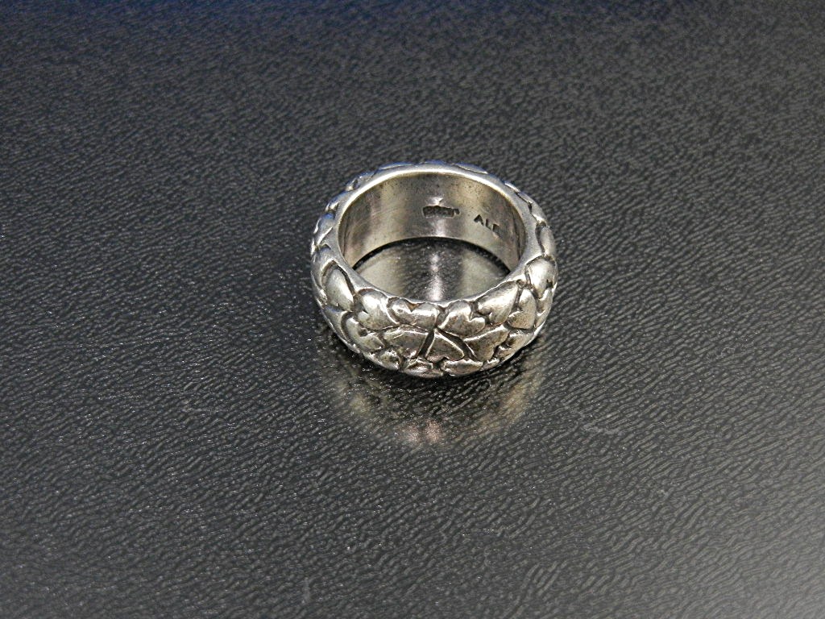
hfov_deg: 32.7
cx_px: 412
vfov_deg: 24.8
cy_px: 310
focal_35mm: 59
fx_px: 1406
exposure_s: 1/30
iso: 800
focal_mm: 10.6
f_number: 8
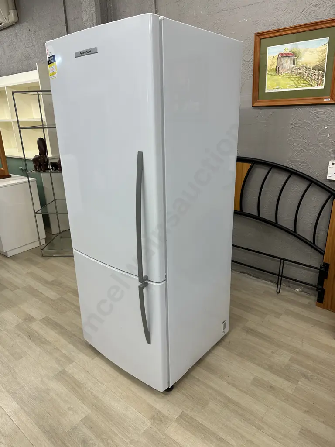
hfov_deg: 56.8
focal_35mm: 24
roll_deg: +2.8
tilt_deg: -20.3
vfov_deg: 71.6
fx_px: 310
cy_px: 224
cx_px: 168
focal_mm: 6.86
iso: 80
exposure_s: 1/100
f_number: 1.78
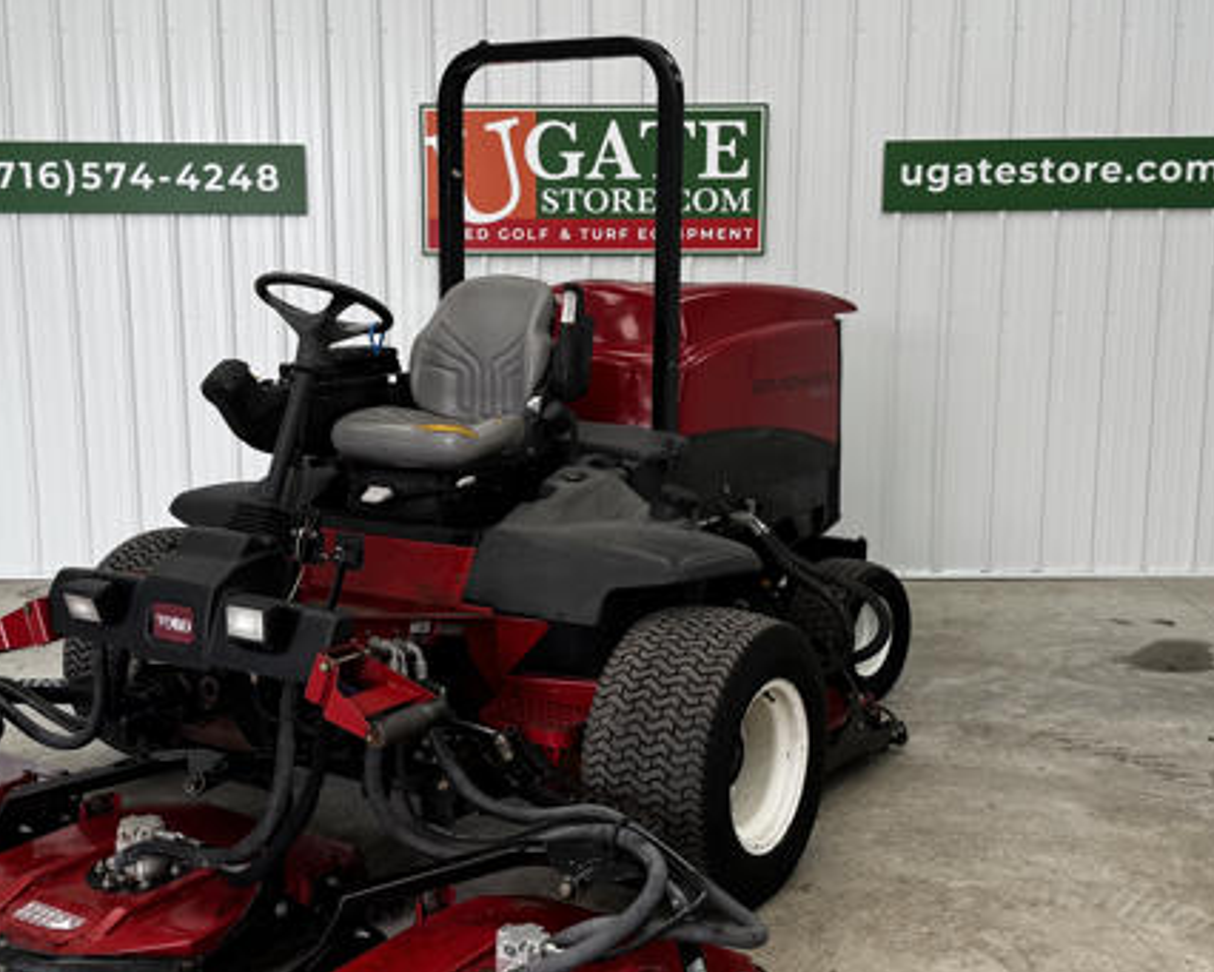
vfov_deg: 34.2
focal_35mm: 44
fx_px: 1581
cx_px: 570
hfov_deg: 42.0
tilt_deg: -10.0
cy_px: 482
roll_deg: -0.3
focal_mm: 6.76
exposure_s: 1/200
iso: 64
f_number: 1.78
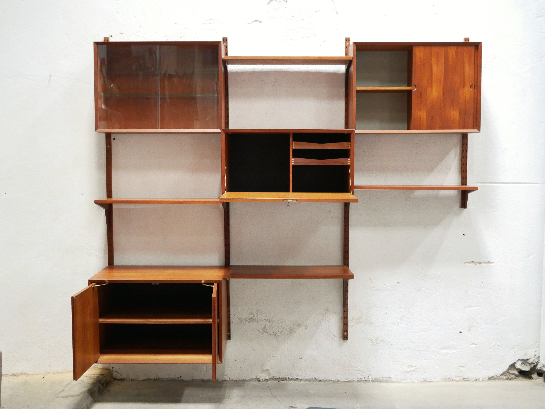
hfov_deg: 46.8
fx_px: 630
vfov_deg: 36.0
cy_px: 204
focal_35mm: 40
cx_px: 272
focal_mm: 20
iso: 2000
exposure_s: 1/60
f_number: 1.7
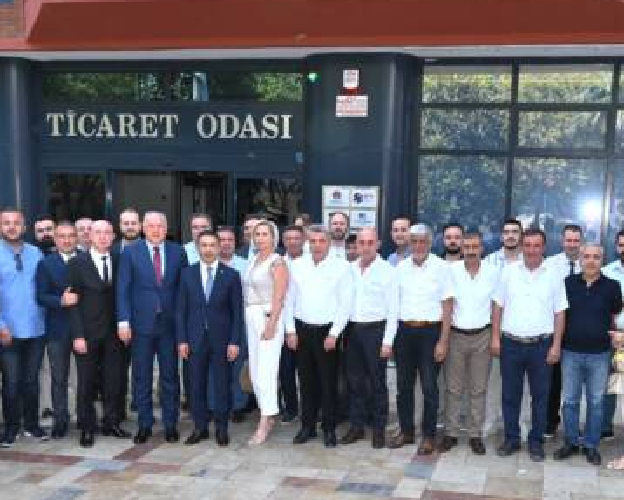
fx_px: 813
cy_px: 338
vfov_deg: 33.8
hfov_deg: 41.7
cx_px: 390
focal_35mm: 44
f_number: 6.3
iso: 100
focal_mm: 14
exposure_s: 1/125
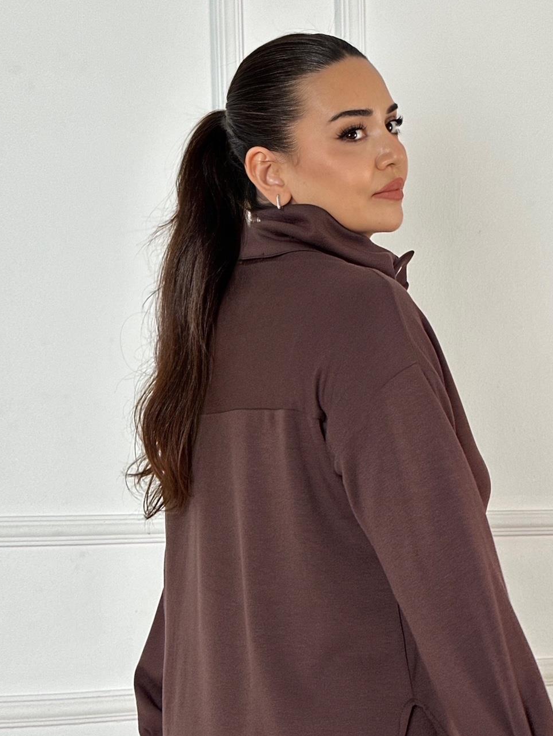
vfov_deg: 25.8
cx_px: 396
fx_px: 1597
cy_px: 498
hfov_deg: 19.5
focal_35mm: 75
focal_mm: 6.86
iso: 160
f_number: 1.78
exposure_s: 1/60
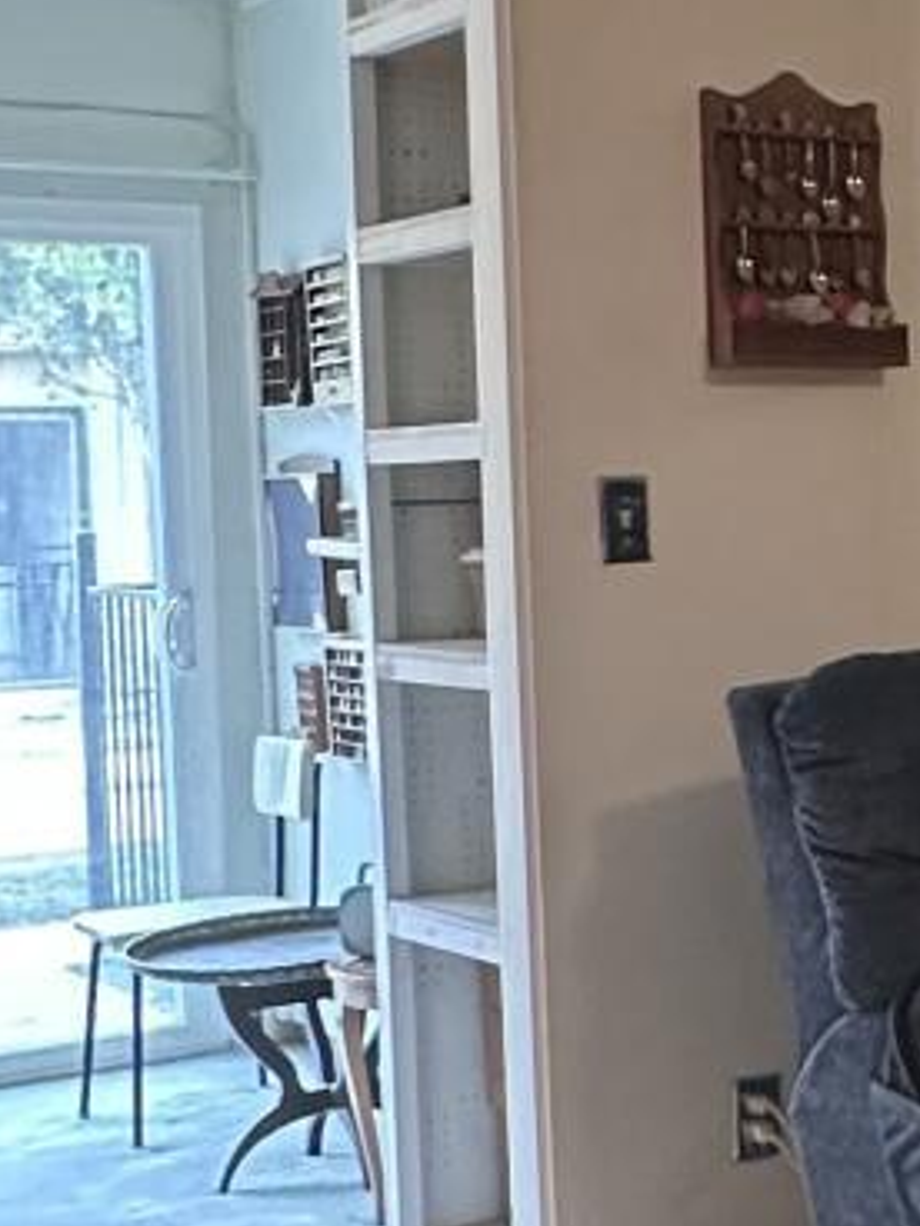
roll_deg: +0.4
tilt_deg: -2.9
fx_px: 2693
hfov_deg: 15.8
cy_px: 586
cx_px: 1770
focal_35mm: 76
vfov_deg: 25.7
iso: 320
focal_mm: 2.22
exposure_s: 1/60
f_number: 2.2
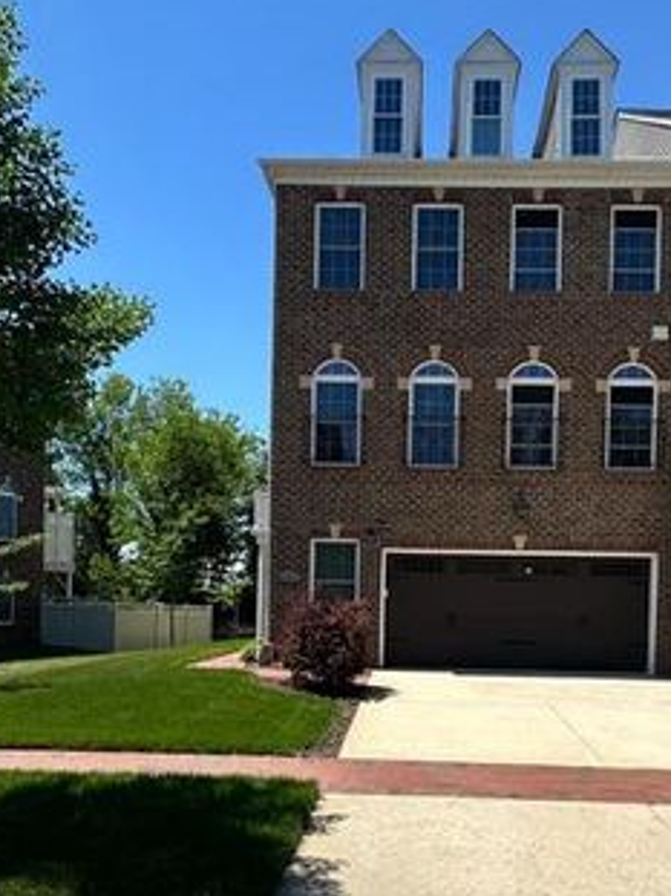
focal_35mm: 30
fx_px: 776
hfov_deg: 46.5
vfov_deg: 58.2
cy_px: 621
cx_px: 403
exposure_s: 1/2020
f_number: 2.2
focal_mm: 2.22
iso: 40
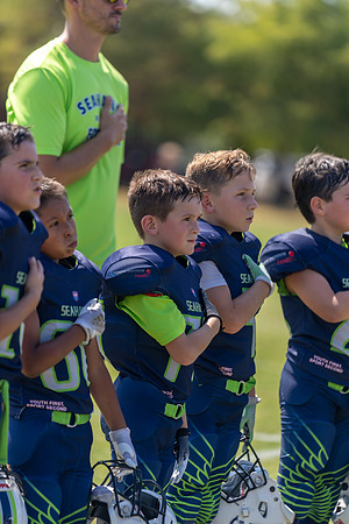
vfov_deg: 10.3
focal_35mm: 200
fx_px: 2908
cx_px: 174
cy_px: 262
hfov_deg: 6.9
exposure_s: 1/800
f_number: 2.8
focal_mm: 200
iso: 100
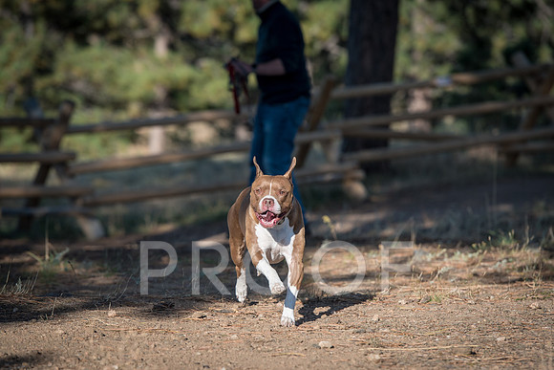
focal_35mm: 213
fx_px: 3273
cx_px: 279
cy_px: 224
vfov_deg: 6.5
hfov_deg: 9.7
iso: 200
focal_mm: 175
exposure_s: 1/1600
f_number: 4
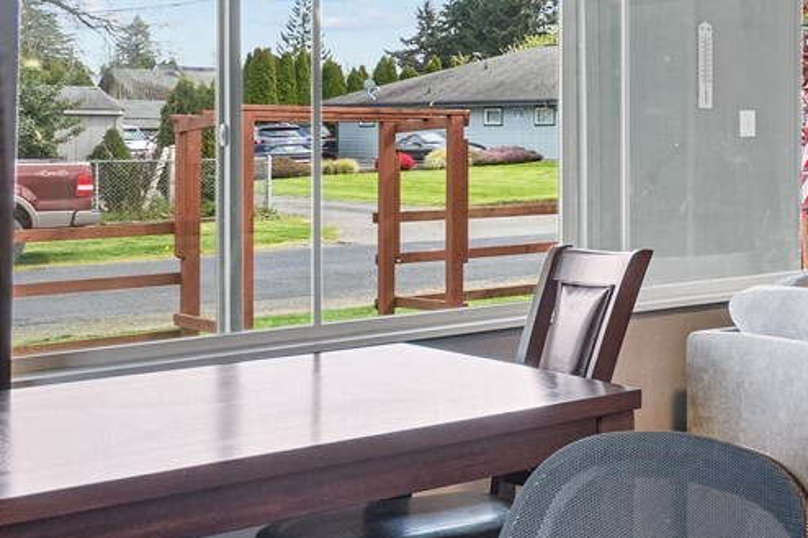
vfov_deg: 24.3
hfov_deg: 25.5
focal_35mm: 55
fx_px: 1234
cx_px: 1257
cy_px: 127
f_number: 8
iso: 1250
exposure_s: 1/5
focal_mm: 16
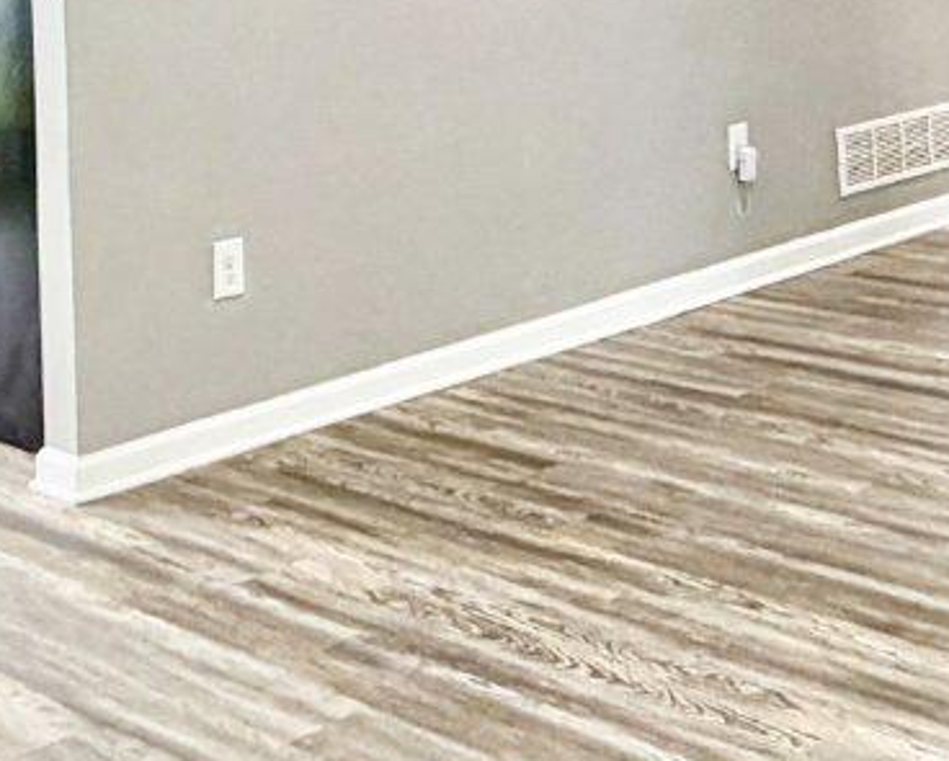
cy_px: -328
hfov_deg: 25.0
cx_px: 562
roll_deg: +2.9
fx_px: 2136
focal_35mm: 76
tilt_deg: +3.4
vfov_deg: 18.3
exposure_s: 1/60
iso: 200
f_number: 2.2
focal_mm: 2.22
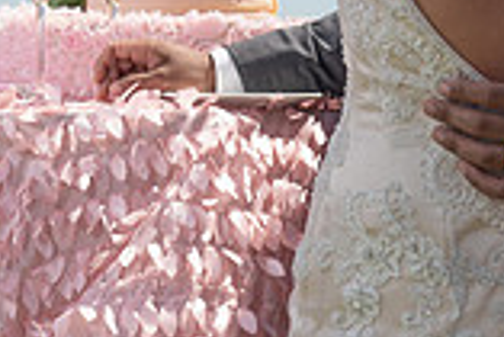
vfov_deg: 10.0
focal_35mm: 137
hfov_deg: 14.7
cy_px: -9
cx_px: -18
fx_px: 1920
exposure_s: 1/250
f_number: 7.1
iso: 50
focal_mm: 35
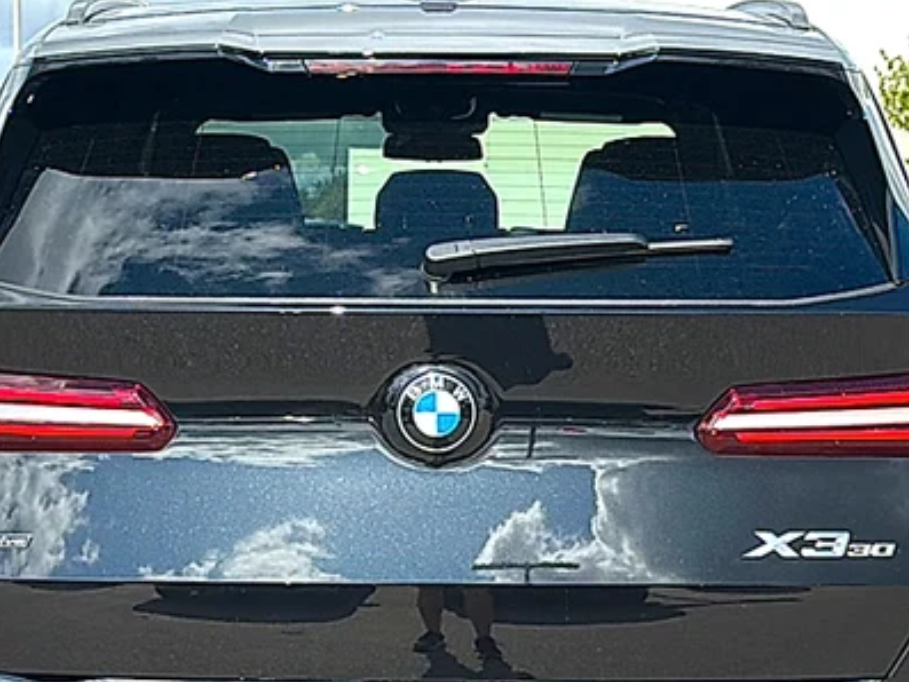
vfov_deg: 21.7
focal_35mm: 67
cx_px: 440
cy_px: 546
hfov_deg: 29.0
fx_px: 1760
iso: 80
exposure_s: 1/3623
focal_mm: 6.86
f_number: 1.78
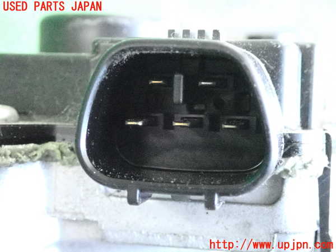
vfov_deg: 18.0
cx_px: 168
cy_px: 126
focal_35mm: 82
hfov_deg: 23.8
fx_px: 796
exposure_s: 1/125
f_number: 4.3
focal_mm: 14.62
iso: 10000
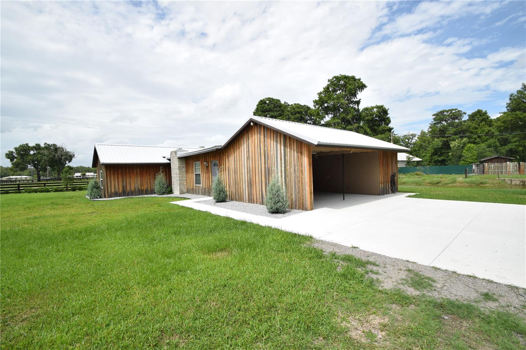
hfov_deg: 100.4
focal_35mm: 15
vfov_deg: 77.3
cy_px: 175
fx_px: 219
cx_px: 263
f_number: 10
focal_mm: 10
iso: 200
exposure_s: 1/400
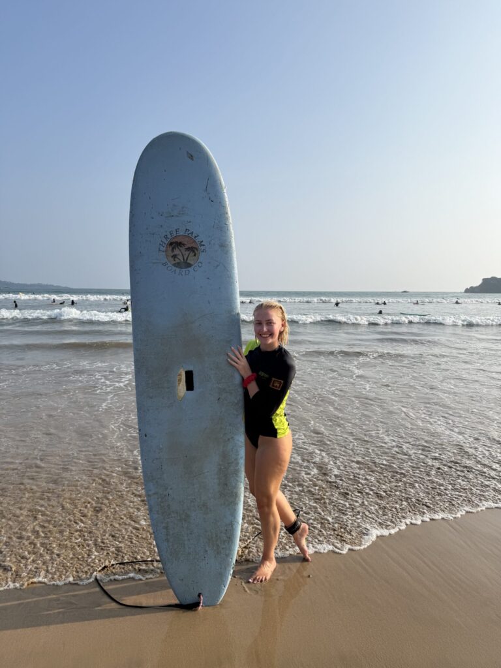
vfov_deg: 71.6
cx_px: 250
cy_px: 334
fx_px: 463
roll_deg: -1.2
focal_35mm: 24
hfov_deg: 56.8
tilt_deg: -4.1
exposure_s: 1/6711
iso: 80
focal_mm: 6.76
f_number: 1.78
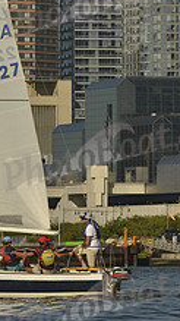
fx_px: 4706
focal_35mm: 554
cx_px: -72
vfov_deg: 3.9
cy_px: 98
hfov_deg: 2.2
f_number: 10
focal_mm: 200
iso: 200
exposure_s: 1/1000
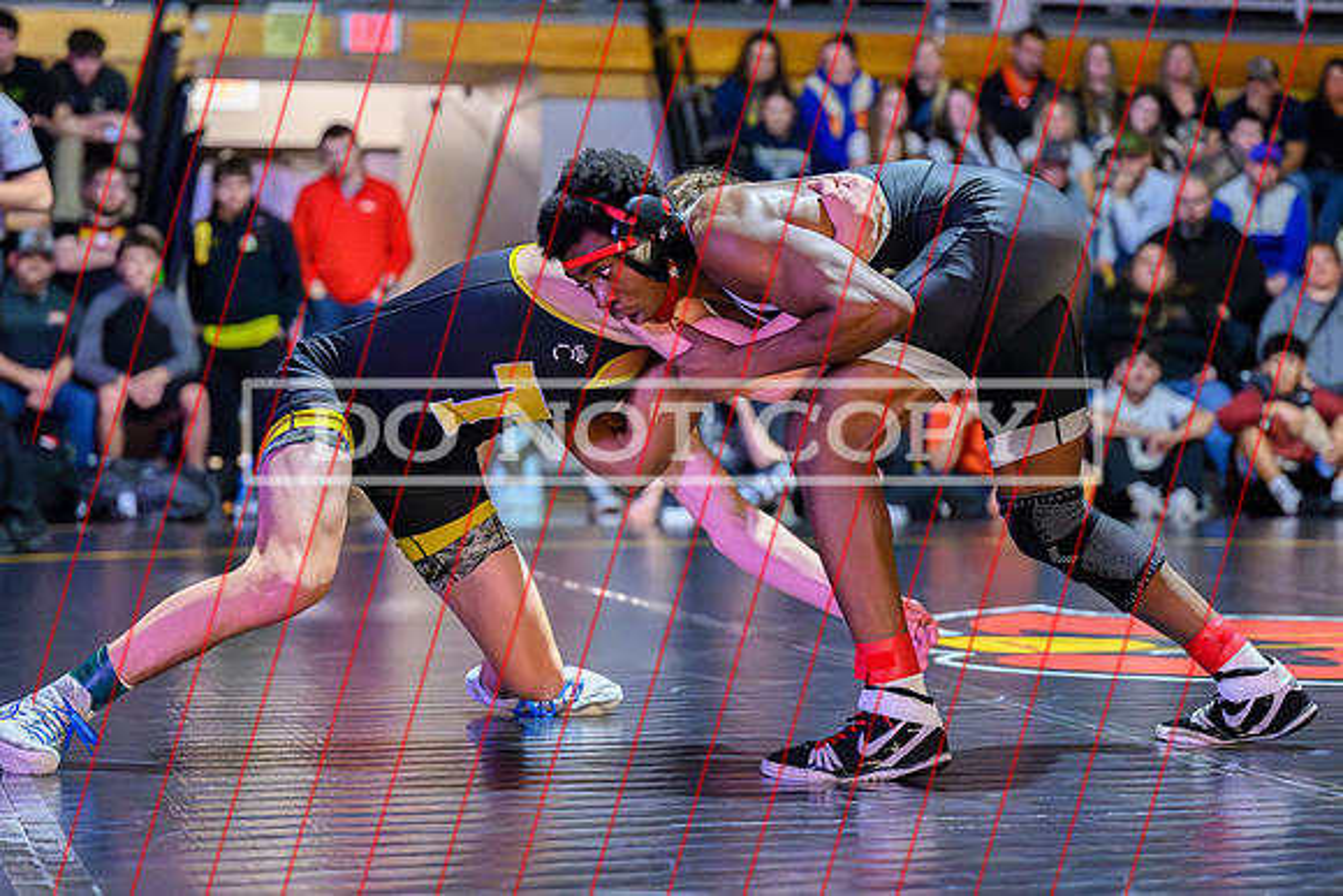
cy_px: 403
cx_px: 682
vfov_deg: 14.5
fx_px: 3530
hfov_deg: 21.5
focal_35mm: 95
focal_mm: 77
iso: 25600
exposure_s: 1/640
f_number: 2.8
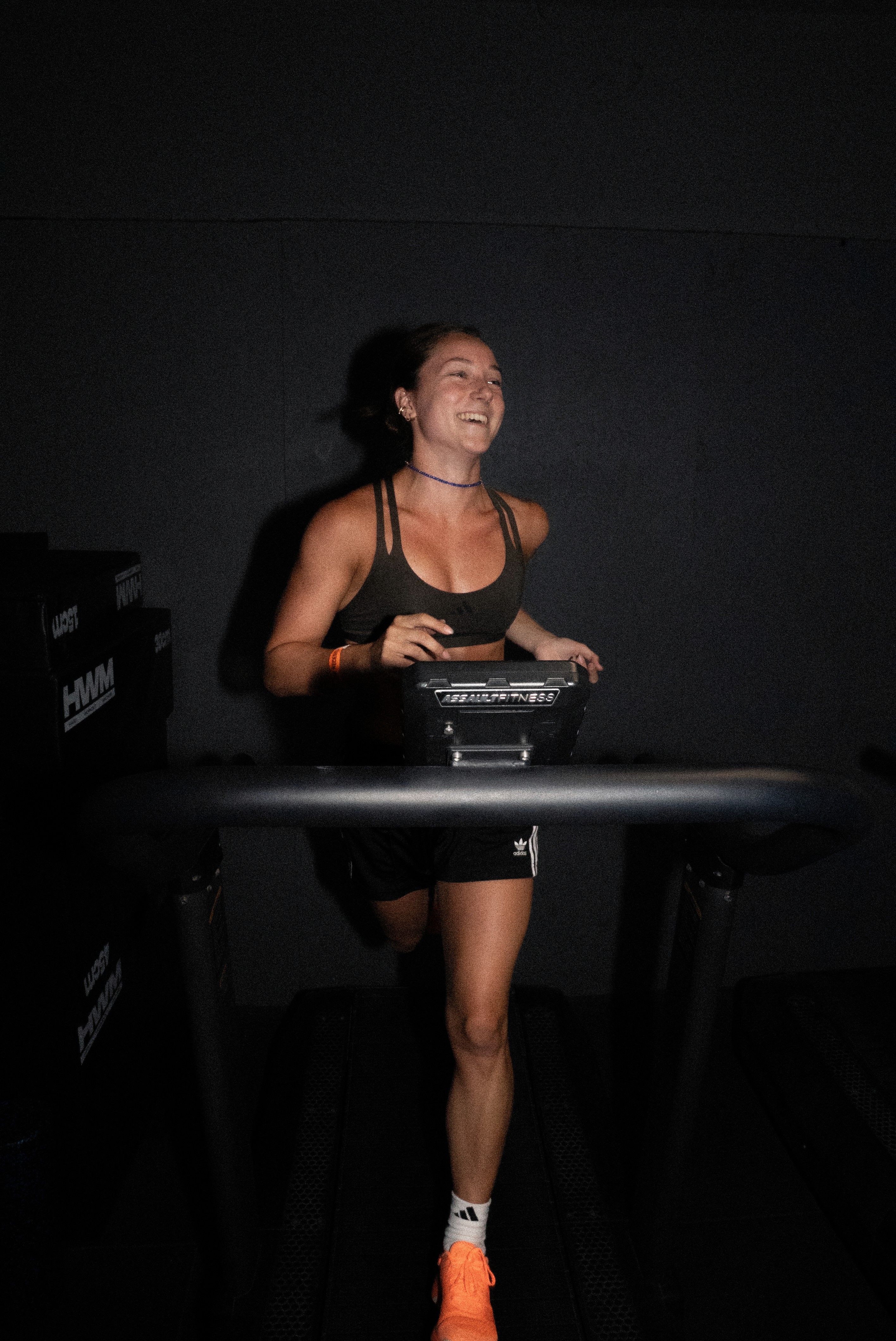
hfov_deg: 53.2
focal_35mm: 24
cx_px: 448
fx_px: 895
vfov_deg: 73.7
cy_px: 670
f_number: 22
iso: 12800
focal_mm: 24
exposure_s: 1/250
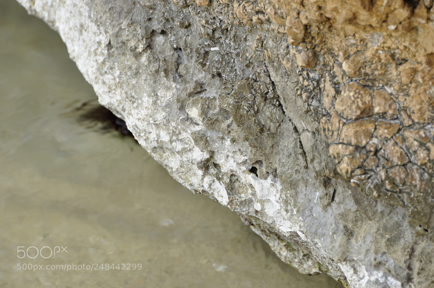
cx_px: 217
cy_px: 144
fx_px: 3613
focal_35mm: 300
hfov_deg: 6.9
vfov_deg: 4.6
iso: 200
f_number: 9
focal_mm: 200
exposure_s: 1/100
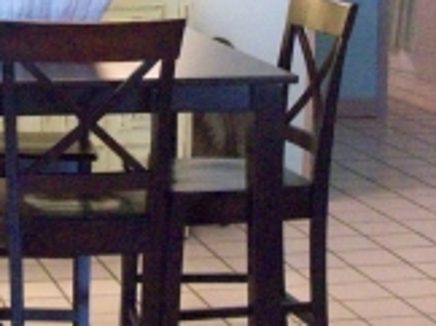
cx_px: 67
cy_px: 12
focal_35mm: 138
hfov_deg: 14.2
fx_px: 1736
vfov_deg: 10.6
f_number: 3.4
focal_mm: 9.4
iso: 800
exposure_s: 1/43
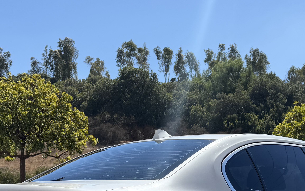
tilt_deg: -4.8
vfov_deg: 19.4
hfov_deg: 32.5
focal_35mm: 63
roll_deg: -0.3
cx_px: 166
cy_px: 234
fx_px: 524
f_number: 1.78
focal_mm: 6.76
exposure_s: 1/4405
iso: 80
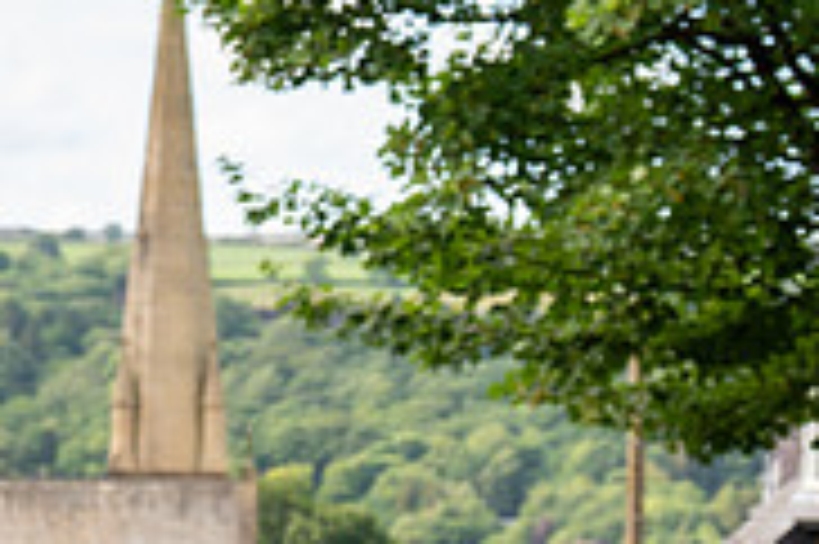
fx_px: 5069
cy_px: 425
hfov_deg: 9.1
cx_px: -135
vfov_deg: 6.1
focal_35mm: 223
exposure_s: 1/640
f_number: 4
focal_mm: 70
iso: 400
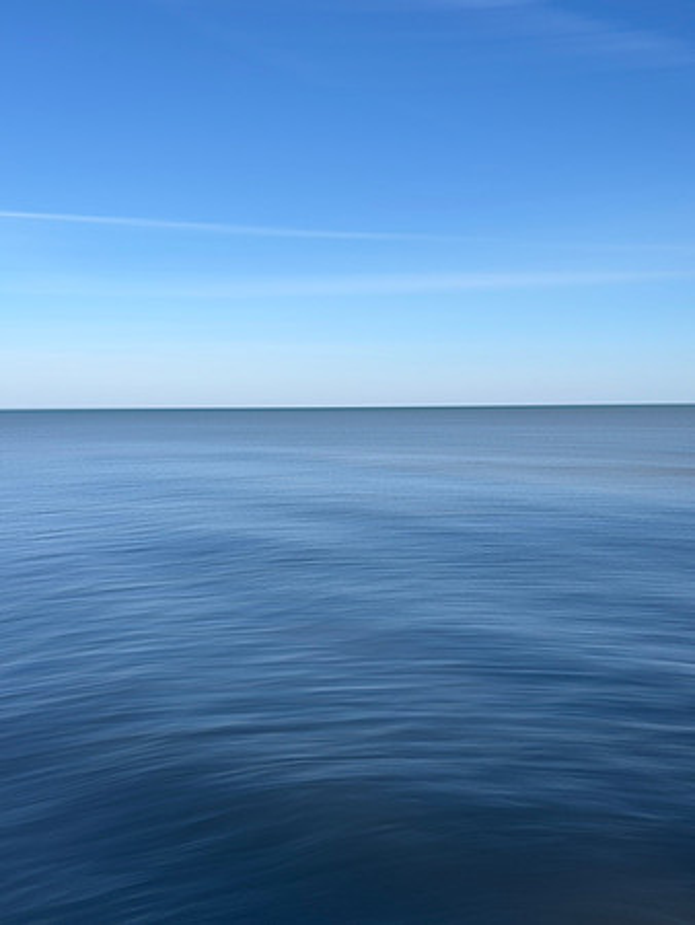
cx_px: 348
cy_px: 462
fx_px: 2354
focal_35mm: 88
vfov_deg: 22.2
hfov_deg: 16.8
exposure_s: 4
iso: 50
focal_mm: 5.1
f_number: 1.6
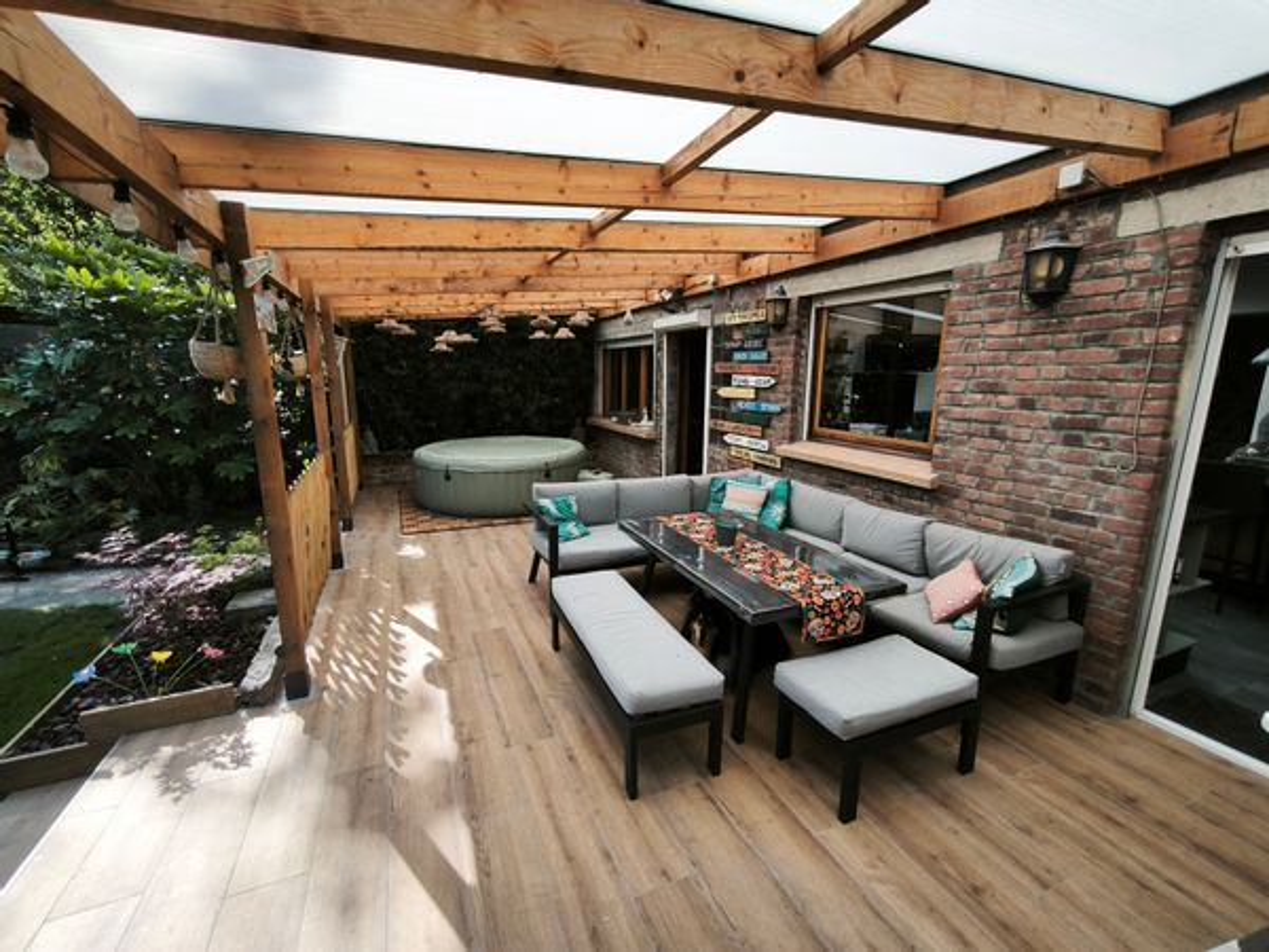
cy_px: 476
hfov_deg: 98.2
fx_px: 550
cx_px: 634
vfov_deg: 81.7
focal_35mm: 15
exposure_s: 1/136
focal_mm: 1.91
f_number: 2.2
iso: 50
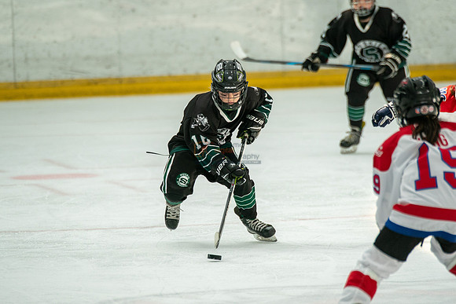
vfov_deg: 3.4
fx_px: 5100
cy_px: 163
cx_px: 210
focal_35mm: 403
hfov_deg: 5.1
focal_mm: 300
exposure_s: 1/3200
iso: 1600
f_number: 3.5
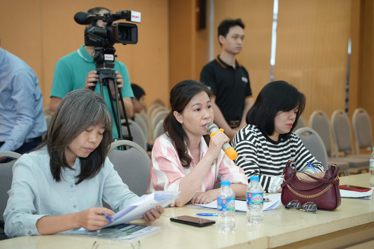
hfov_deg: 30.2
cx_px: 187
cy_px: 124
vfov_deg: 20.4
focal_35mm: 67
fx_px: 694
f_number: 3.2
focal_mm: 66.8
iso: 1250
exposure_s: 1/160
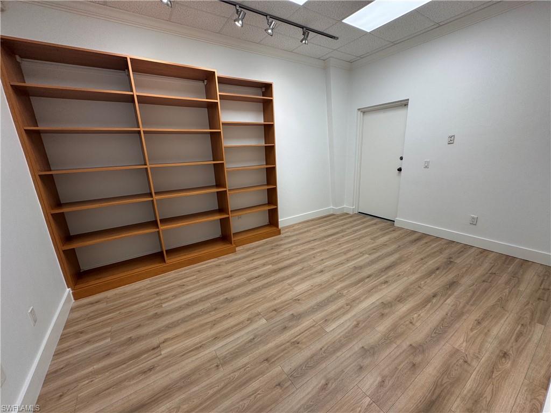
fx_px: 223
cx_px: 276
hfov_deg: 102.1
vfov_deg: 85.7
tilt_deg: -15.4
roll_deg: +2.7
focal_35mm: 14
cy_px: 206
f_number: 2.2
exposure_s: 1/120
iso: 80
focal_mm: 2.22
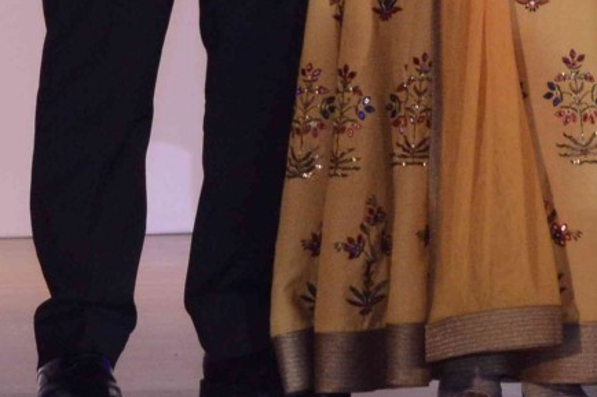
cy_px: -275
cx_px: 367
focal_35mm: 392
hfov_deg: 5.3
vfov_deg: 3.5
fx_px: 6498
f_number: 11
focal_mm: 58
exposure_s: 1/200
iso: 1600
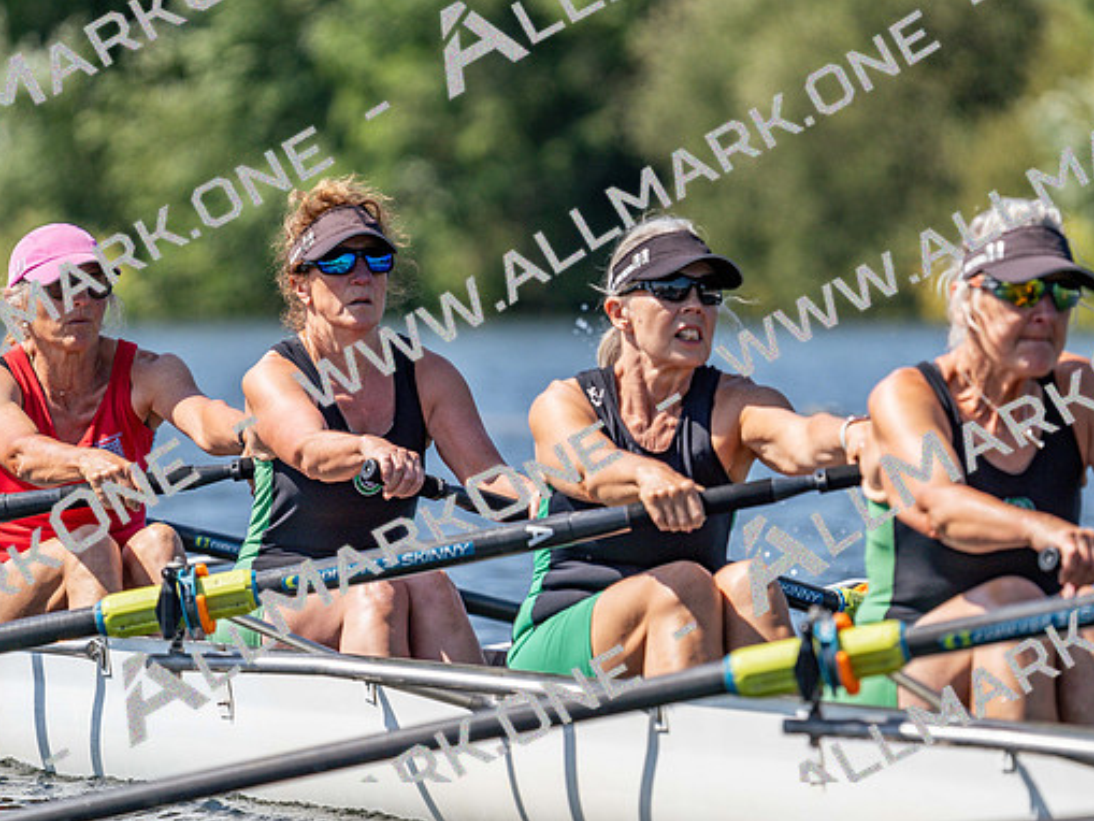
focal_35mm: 438
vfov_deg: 3.4
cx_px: 559
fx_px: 13846
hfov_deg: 4.5
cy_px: 414
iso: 320
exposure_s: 1/2000
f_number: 6.3
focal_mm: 400
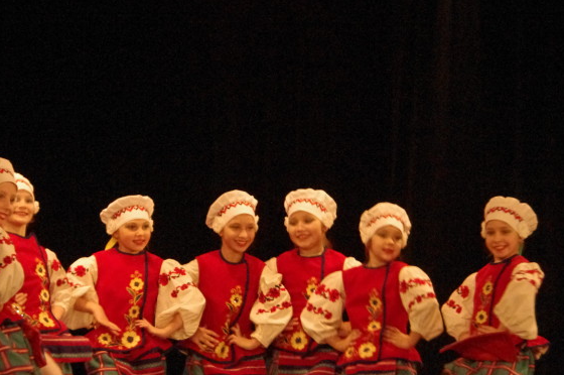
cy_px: 211
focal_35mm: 159
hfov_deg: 12.9
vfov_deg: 8.6
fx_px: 2488
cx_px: 206
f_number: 4
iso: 6400
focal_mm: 57.5
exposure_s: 1/125
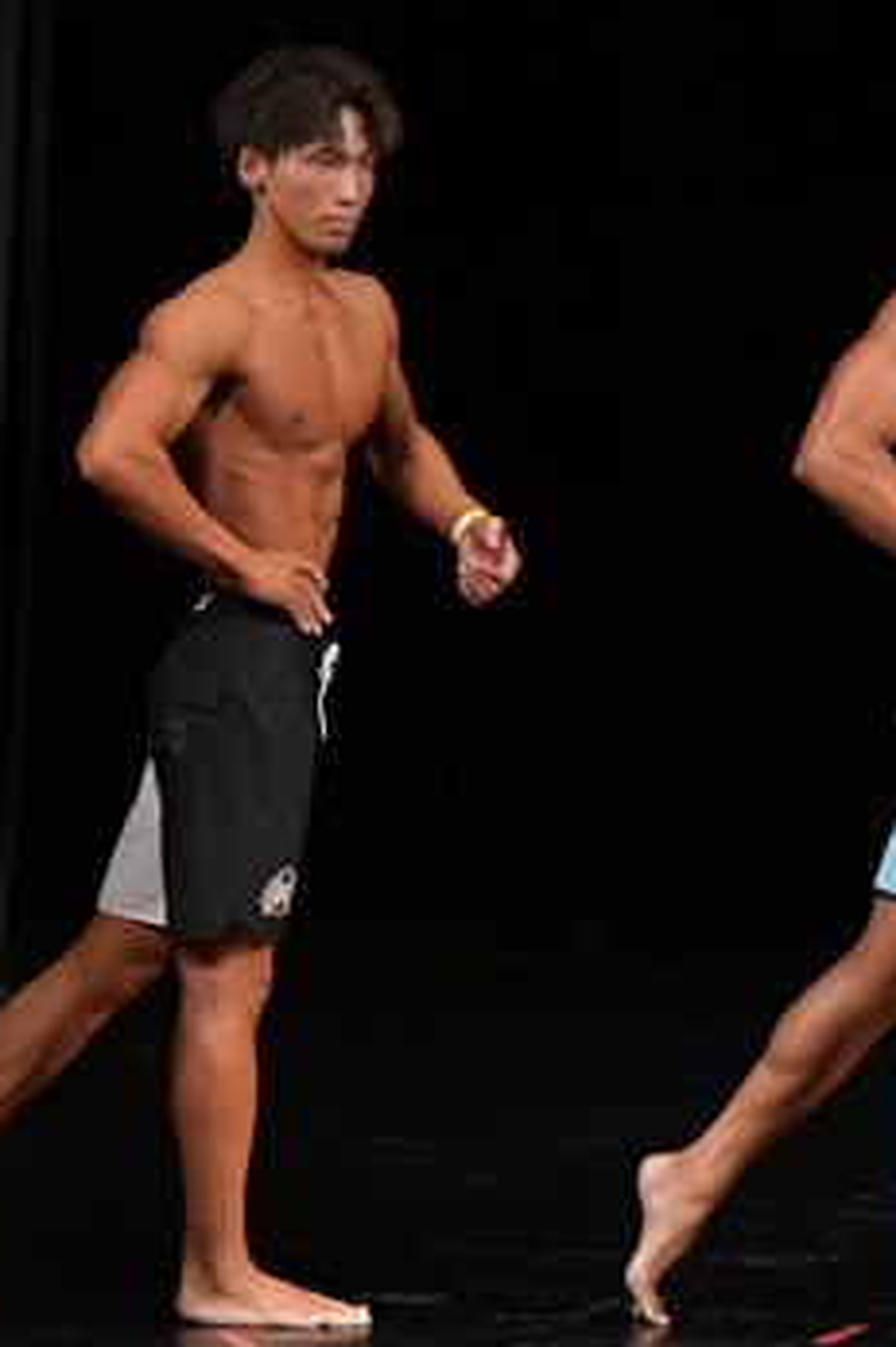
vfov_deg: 4.6
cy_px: 617
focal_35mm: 451
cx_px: 262
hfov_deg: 3.0
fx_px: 16853
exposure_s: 1/400
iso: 3200
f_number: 5.6
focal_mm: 135
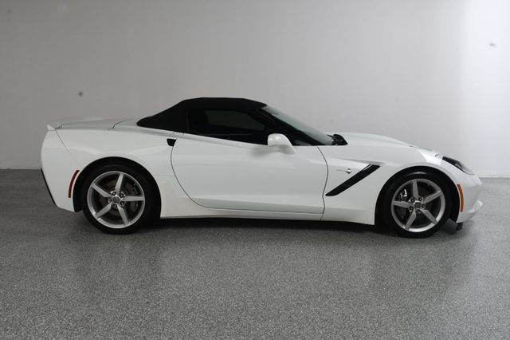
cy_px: 170
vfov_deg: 39.9
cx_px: 255
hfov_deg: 57.2
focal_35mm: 33
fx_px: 467
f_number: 13
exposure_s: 1/160
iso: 100
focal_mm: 22
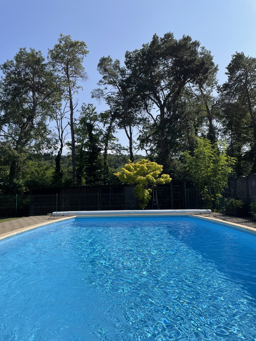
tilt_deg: +6.1
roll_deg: +3.0
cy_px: 170
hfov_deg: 53.1
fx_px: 256
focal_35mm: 26
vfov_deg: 67.3
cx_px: 128
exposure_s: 1/4292
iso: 32
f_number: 1.6
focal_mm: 4.2
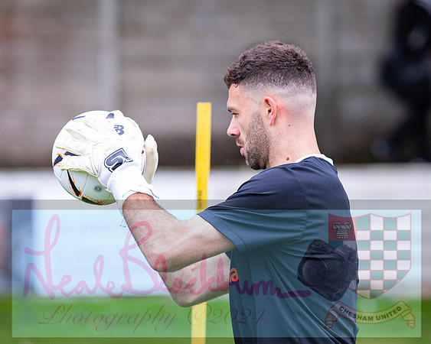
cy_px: 147
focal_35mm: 298
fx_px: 3804
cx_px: 220
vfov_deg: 5.2
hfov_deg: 6.5
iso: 640
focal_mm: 135
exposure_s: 1/2000
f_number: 2.2
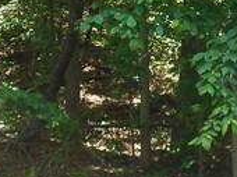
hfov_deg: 11.3
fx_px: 1196
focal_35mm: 175
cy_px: -149
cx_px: 92
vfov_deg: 8.1
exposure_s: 1/50
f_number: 4
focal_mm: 5.2
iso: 80
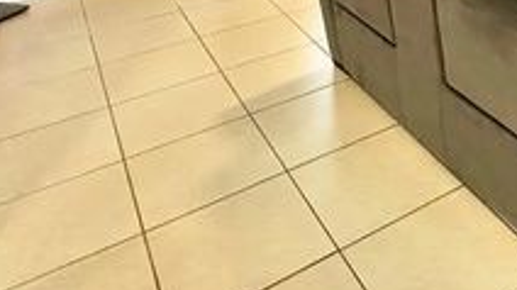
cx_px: 495
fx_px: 630
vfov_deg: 22.6
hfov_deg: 40.1
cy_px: -105
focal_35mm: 46
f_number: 2.2
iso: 400
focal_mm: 2.22
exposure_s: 1/60
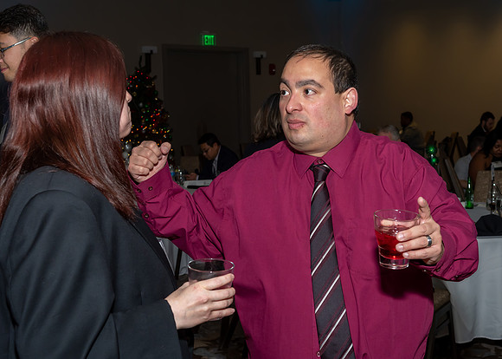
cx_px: 285
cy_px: 169
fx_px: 831
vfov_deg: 24.3
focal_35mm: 58
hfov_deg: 33.6
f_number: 6.3
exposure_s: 1/250
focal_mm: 35
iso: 400
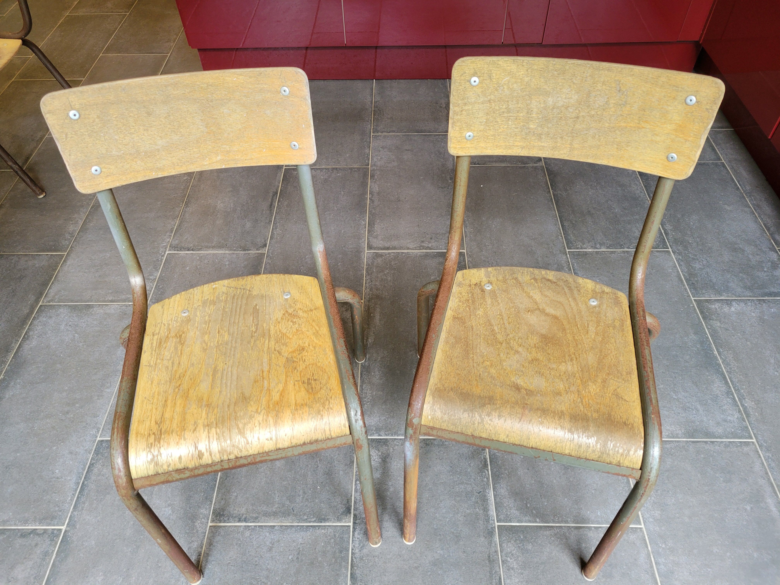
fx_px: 586
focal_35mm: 26
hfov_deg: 67.3
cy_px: 292
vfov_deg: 53.1
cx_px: 390
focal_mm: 5.4
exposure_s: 1/100
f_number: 1.8
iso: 200
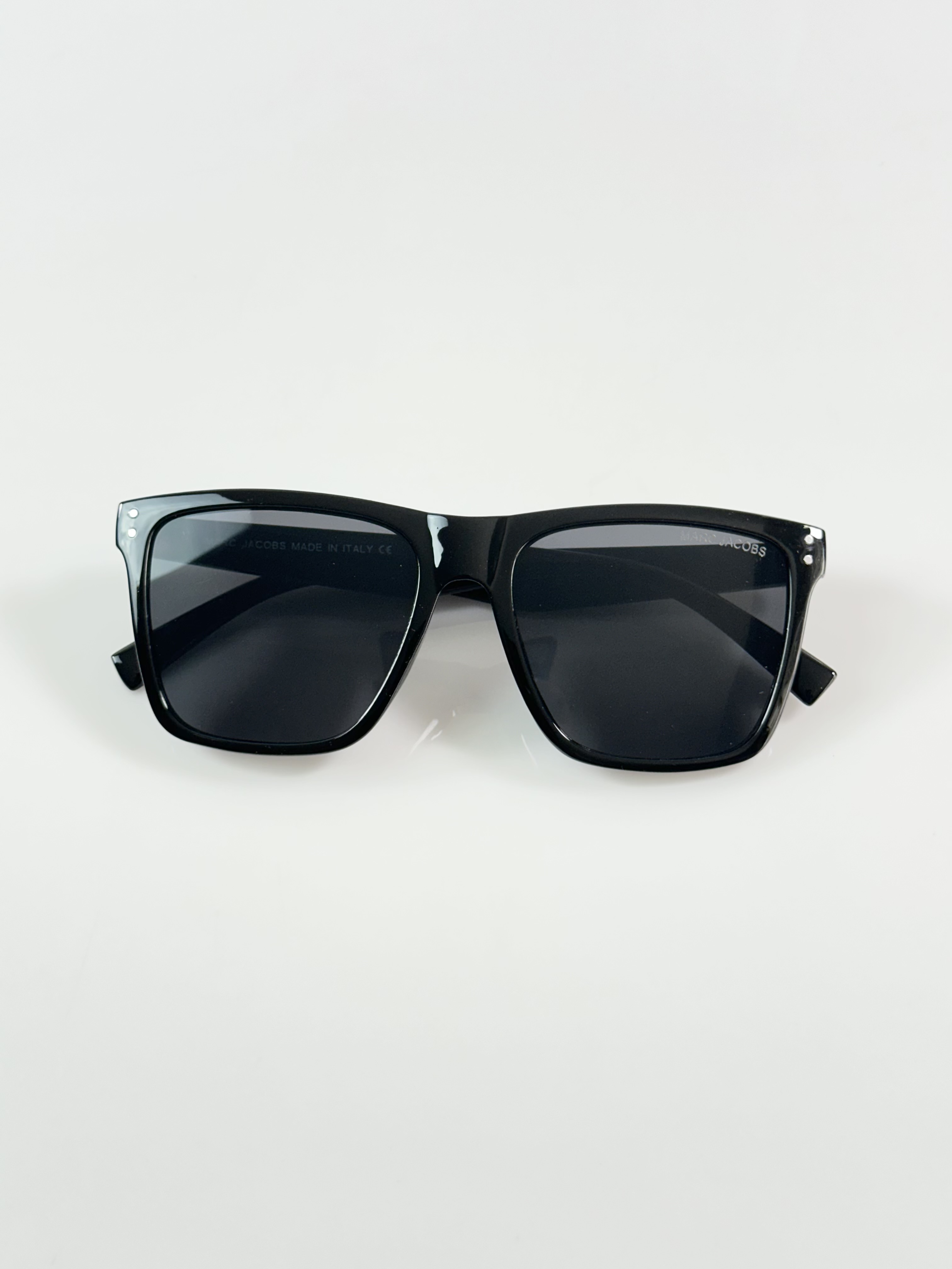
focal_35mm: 48
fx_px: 1760
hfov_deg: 30.3
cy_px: 634
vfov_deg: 39.7
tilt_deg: -57.3
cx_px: 476
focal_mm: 6.86
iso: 50
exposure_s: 1/100
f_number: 1.78
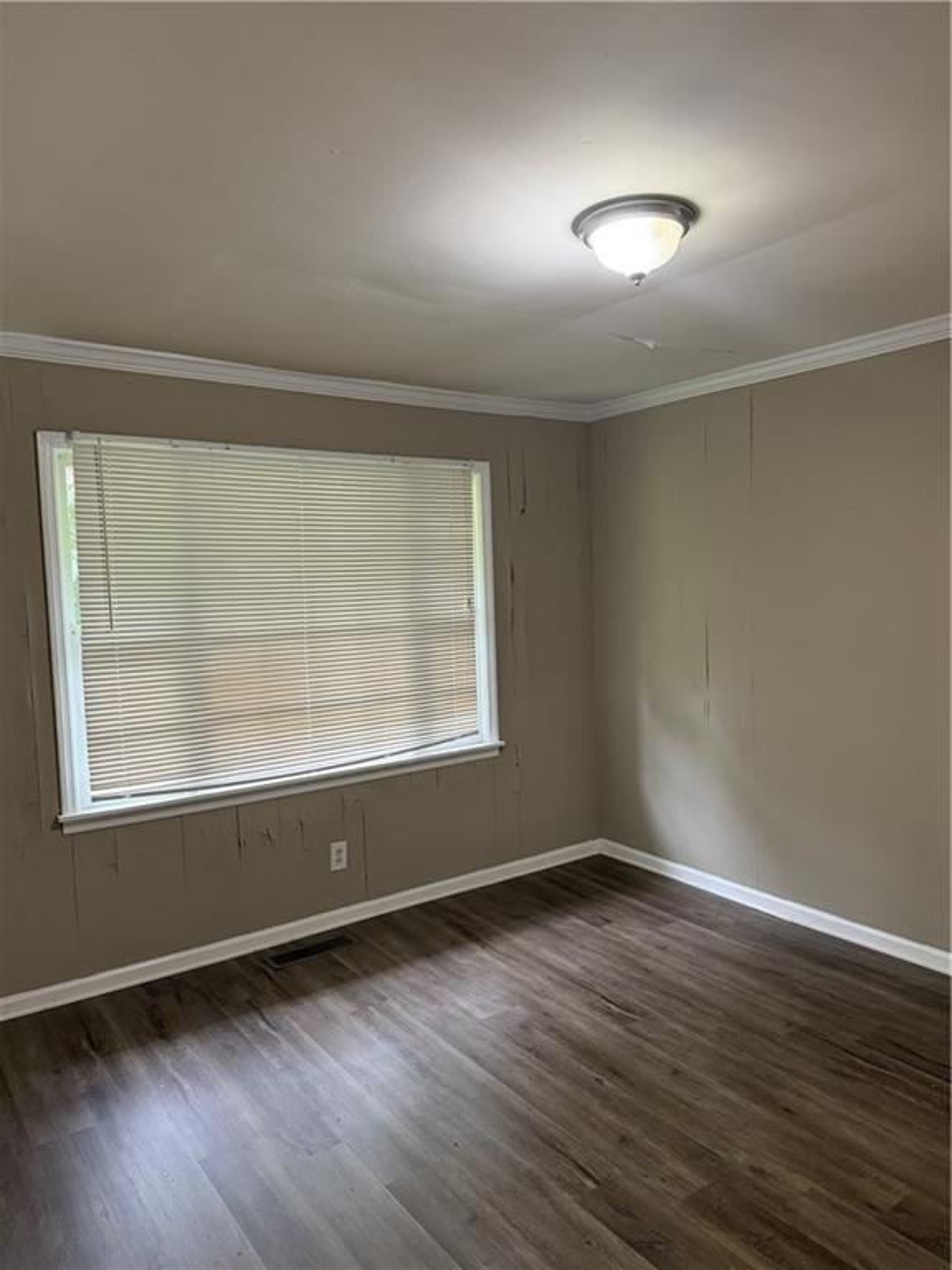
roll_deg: +2.2
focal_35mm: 24
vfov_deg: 71.6
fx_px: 880
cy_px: 635
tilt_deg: -3.9
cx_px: 476
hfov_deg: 56.8
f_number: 1.78
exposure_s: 1/60
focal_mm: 6.76
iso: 400
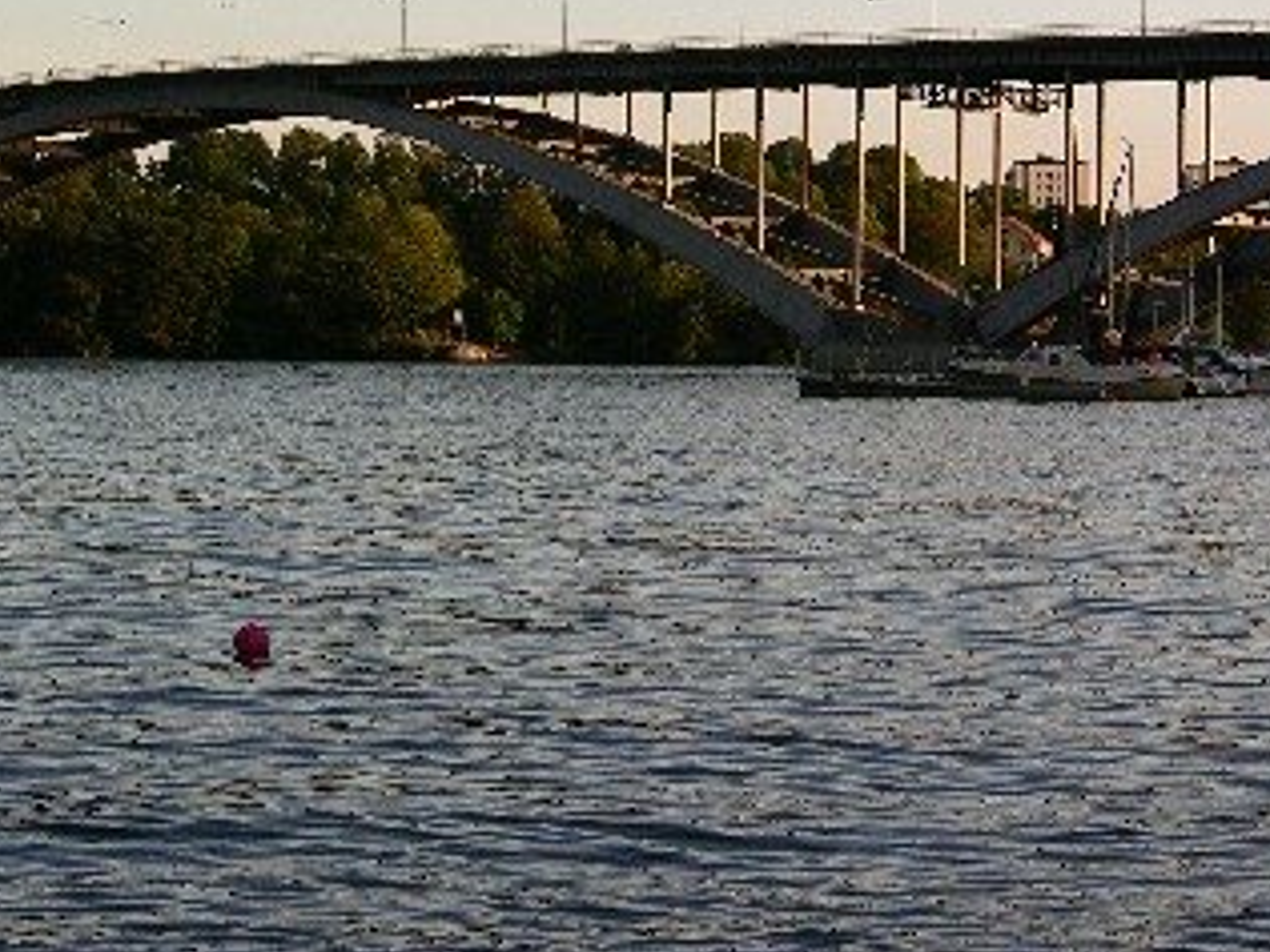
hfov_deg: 15.2
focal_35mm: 130
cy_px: 121
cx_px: 577
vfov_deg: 11.3
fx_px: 4769
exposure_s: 1/113
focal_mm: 17.8
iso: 50
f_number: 5.9
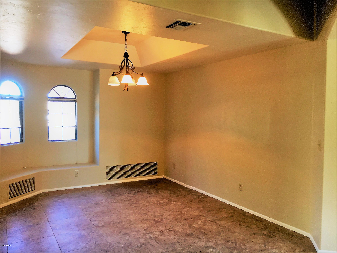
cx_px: 168
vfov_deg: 48.2
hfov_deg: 61.7
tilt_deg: -2.7
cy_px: 126
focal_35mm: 29
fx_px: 282
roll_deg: -0.9
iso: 64
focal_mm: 4.15
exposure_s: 1/30
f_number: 2.2
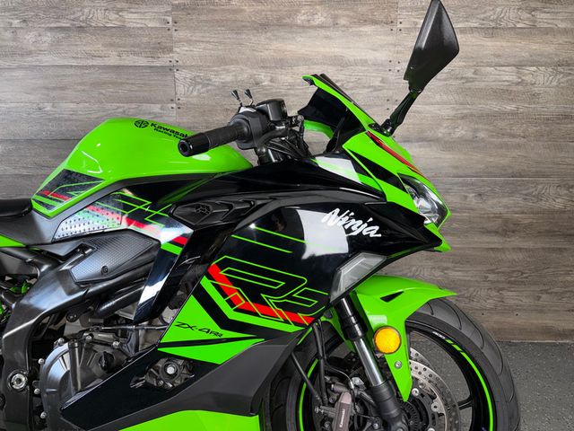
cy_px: 216
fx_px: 398
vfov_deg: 56.8
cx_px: 287
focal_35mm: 24
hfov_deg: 71.6
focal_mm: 6.76
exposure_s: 1/43
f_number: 1.78
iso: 50
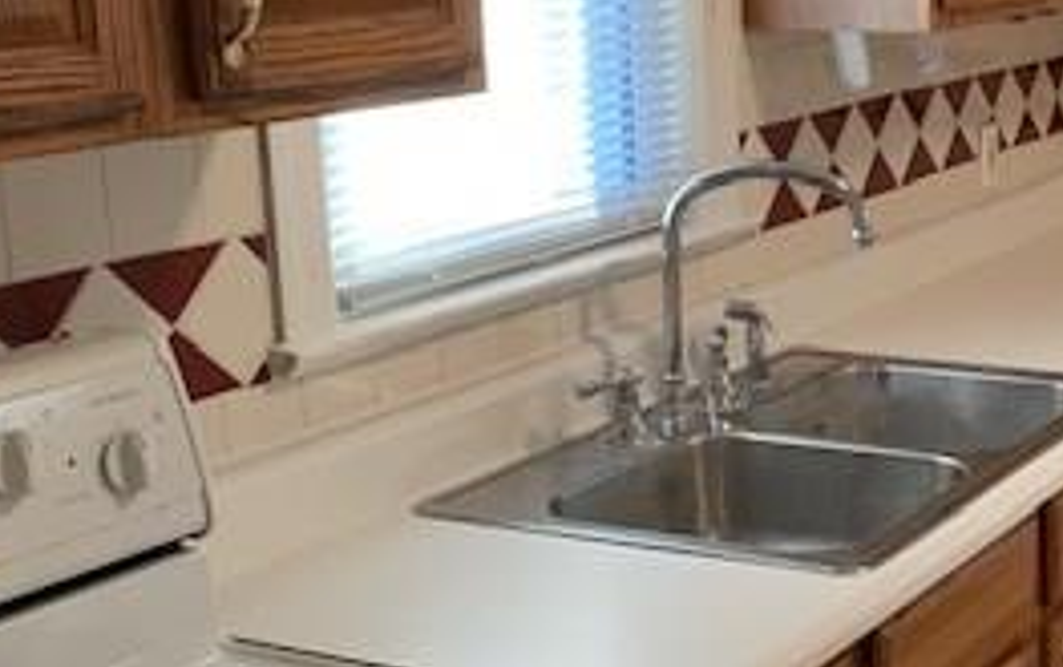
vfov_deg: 19.5
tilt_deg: -12.9
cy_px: 348
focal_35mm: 67
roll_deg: +1.8
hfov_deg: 29.2
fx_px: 1943
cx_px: 982
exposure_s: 1/60
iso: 64
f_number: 1.8
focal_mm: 4.25
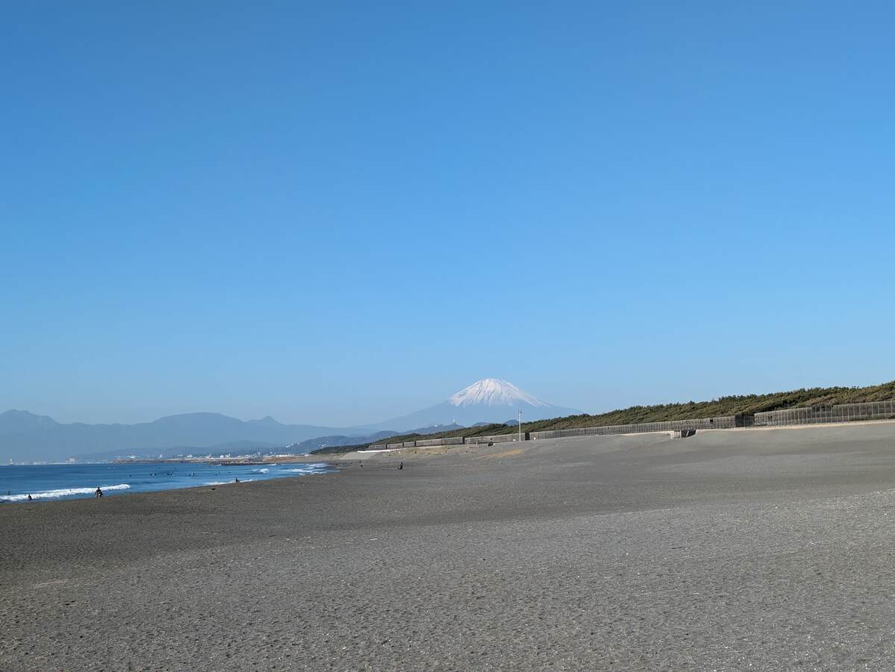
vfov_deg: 28.6
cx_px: 448
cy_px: 336
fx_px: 1319
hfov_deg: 37.5
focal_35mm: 51
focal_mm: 5.43
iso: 60
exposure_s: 1/2299
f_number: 1.89
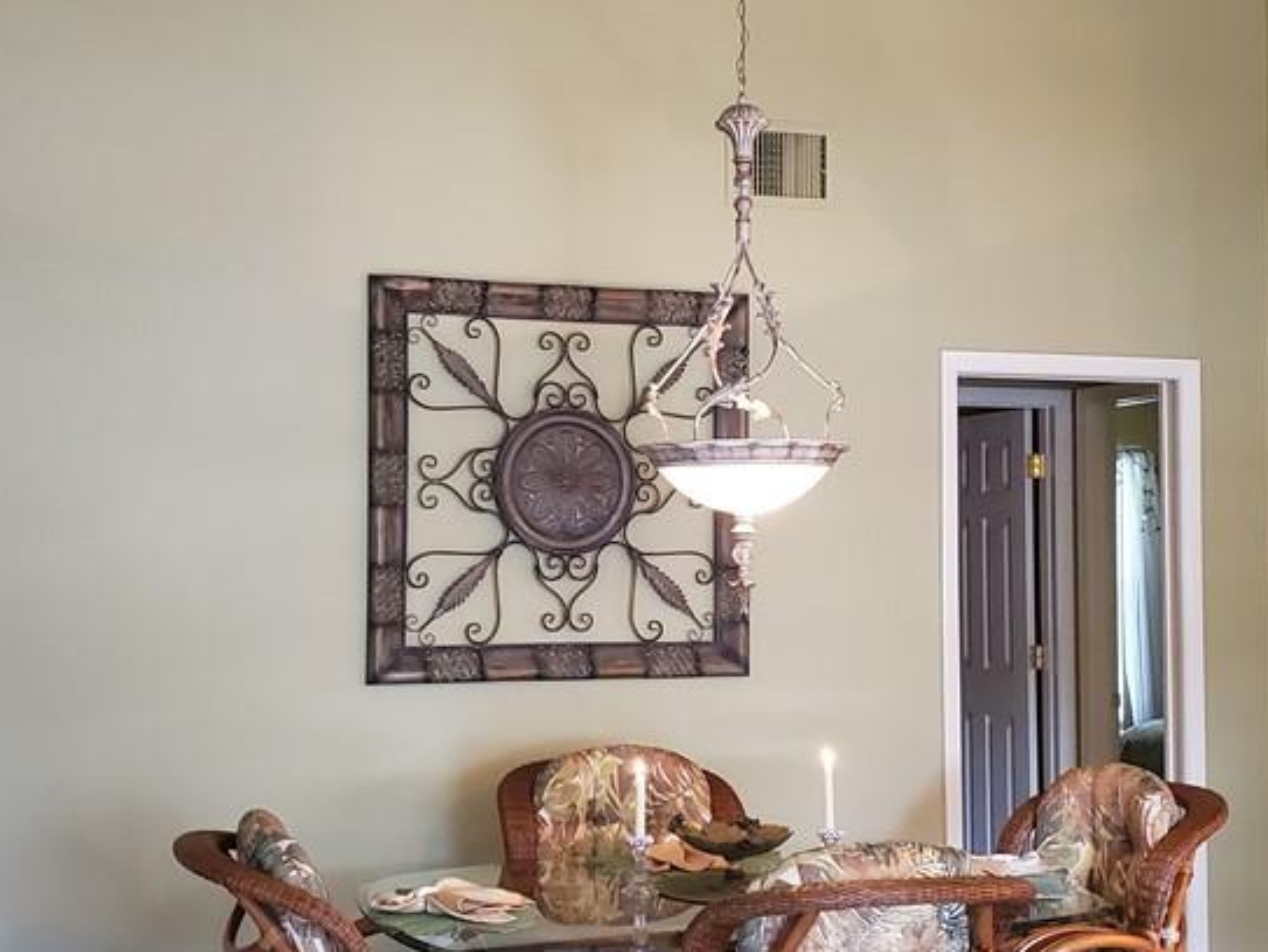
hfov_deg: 38.9
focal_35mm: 49
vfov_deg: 29.7
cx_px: 638
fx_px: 1796
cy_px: 506
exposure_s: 1/30
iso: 640
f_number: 2.4
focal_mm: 4.3
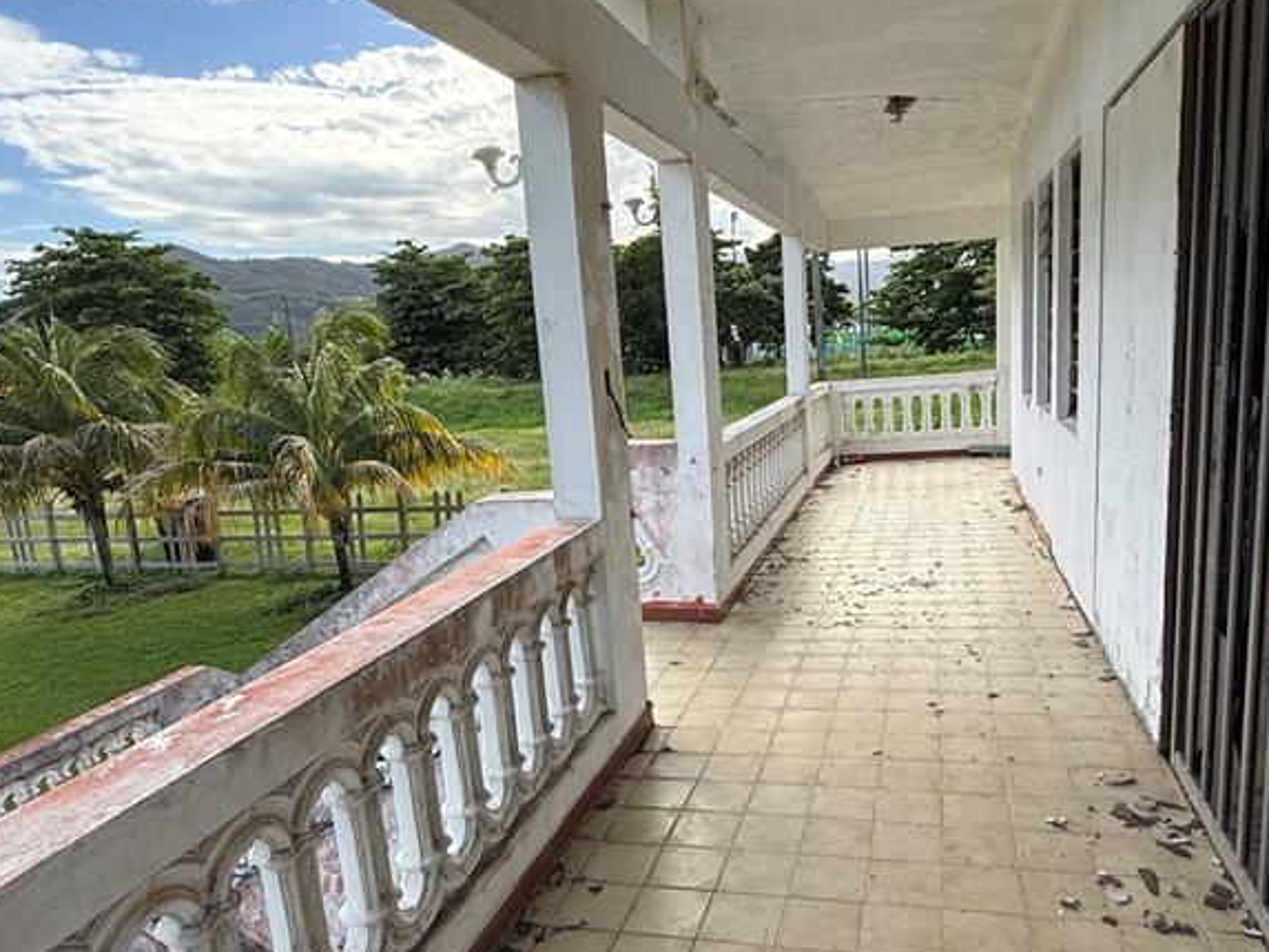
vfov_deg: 54.9
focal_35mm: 25
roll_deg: +2.8
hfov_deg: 69.1
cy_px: 503
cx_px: 713
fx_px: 917
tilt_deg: -10.3
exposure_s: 1/928
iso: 64
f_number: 2.2
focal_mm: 2.22
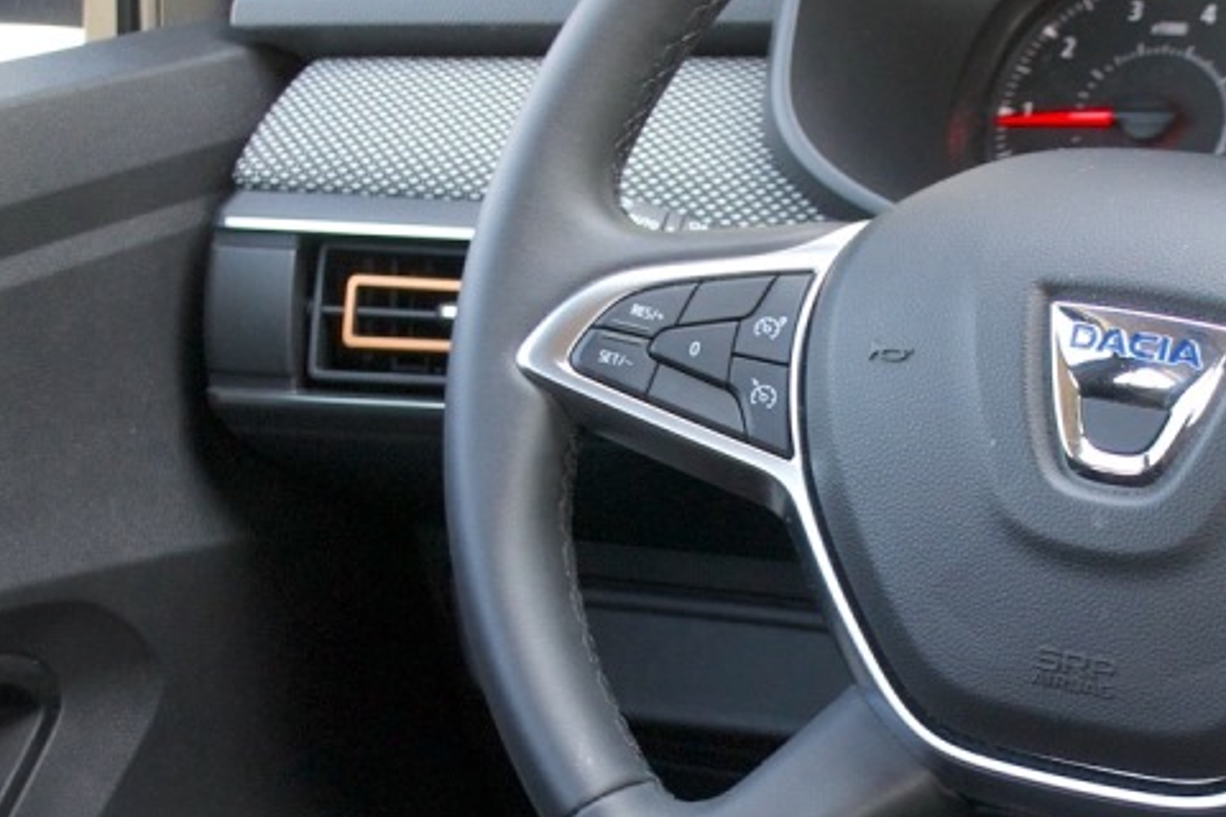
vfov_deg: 13.0
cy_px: 541
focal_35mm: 105
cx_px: 868
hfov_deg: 19.4
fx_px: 3576
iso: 400
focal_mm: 28
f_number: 4.5
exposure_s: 1/80
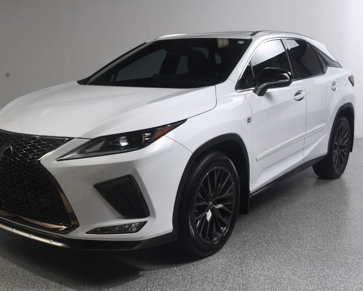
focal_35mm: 42
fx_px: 451
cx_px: 162
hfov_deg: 43.7
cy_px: 143
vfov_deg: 35.7
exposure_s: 1/160
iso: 100
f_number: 13
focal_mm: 24
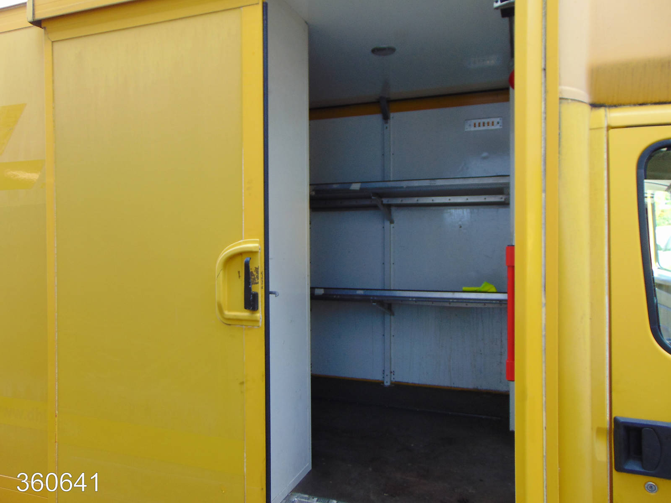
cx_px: 336
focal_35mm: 25
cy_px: 252
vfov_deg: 54.9
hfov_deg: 69.4
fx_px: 485
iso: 80
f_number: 3
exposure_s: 1/80
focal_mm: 4.5
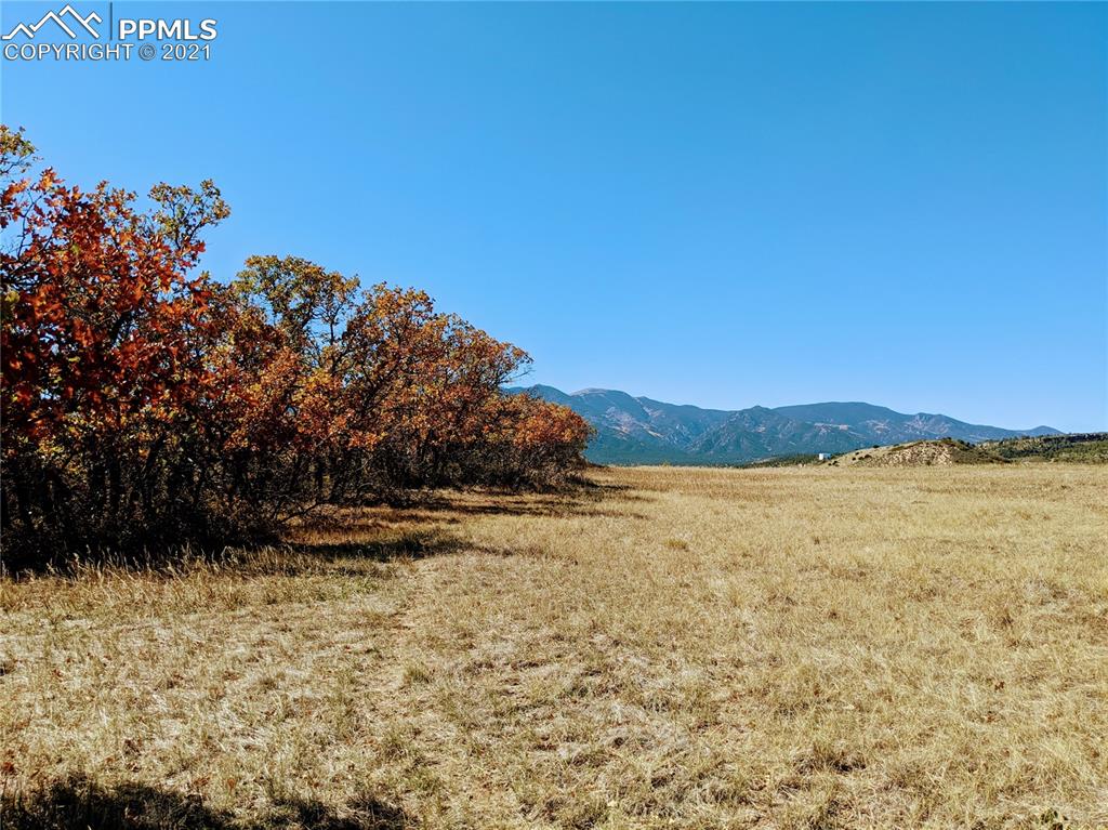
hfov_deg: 65.3
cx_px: 554
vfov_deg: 51.3
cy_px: 415
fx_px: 864
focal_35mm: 27
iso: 60
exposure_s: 1/2347
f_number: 1.73
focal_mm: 4.38
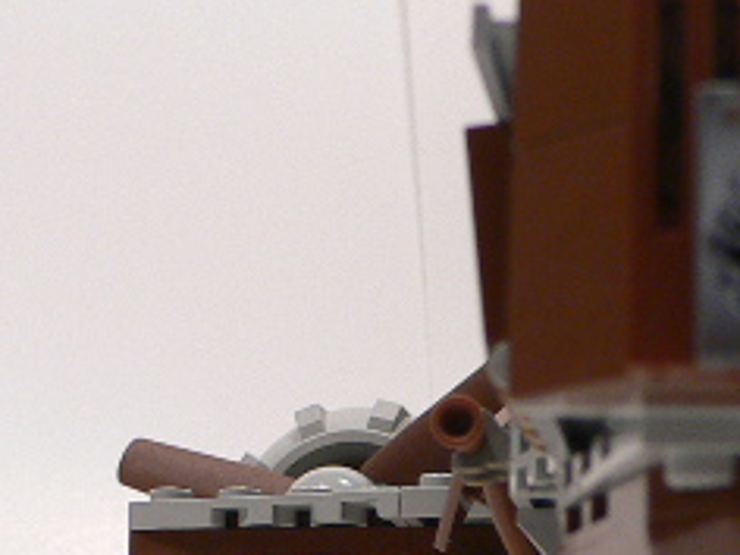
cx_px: 768
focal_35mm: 114
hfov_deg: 16.8
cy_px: 586
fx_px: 2437
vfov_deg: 12.8
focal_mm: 5.5
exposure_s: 1/40
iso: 100
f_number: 2.8
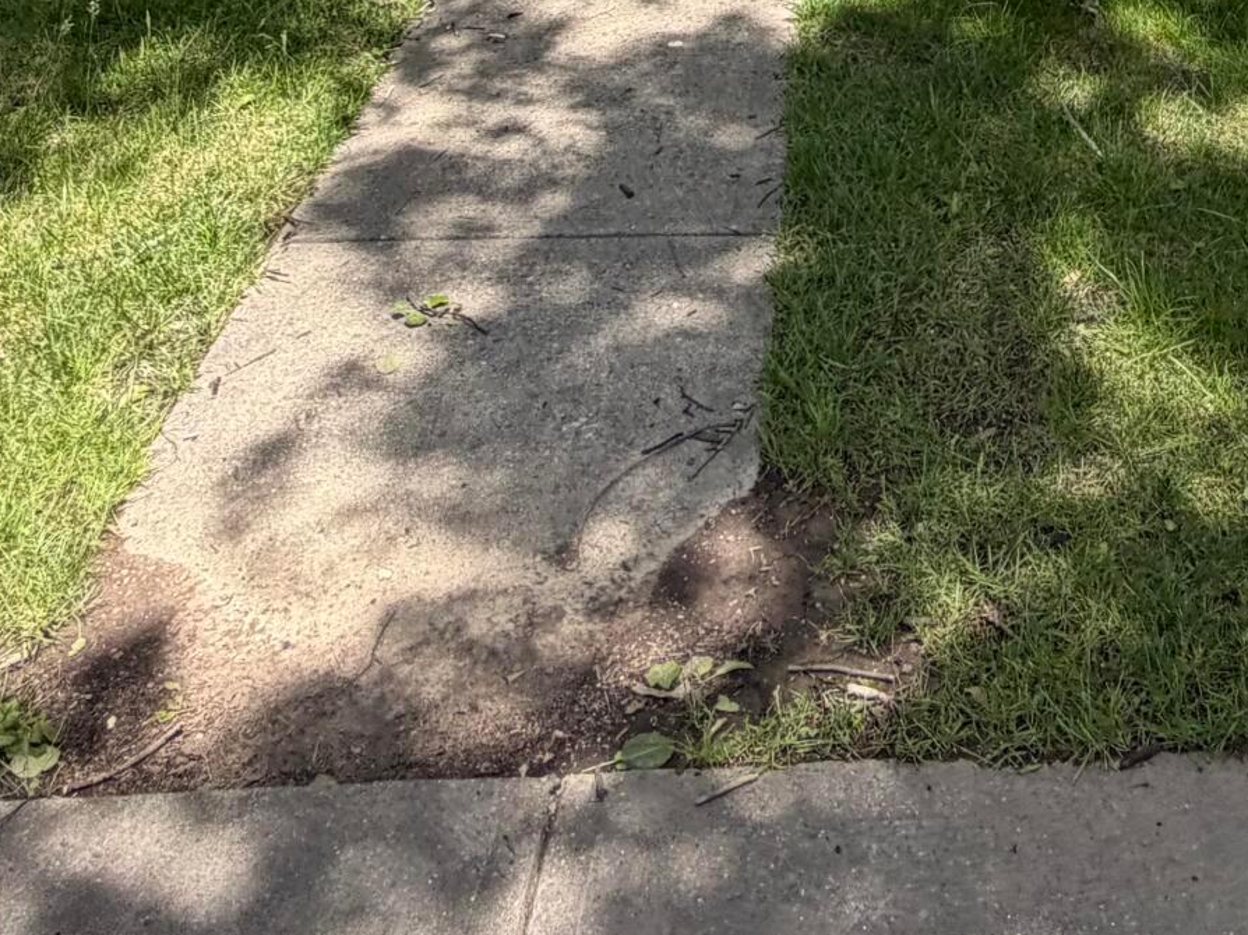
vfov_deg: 22.4
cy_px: -622
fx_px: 1694
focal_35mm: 47
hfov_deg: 38.5
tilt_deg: +0.6
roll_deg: -1.6
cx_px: 1047
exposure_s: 1/502
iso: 50
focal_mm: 2.22
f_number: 2.2
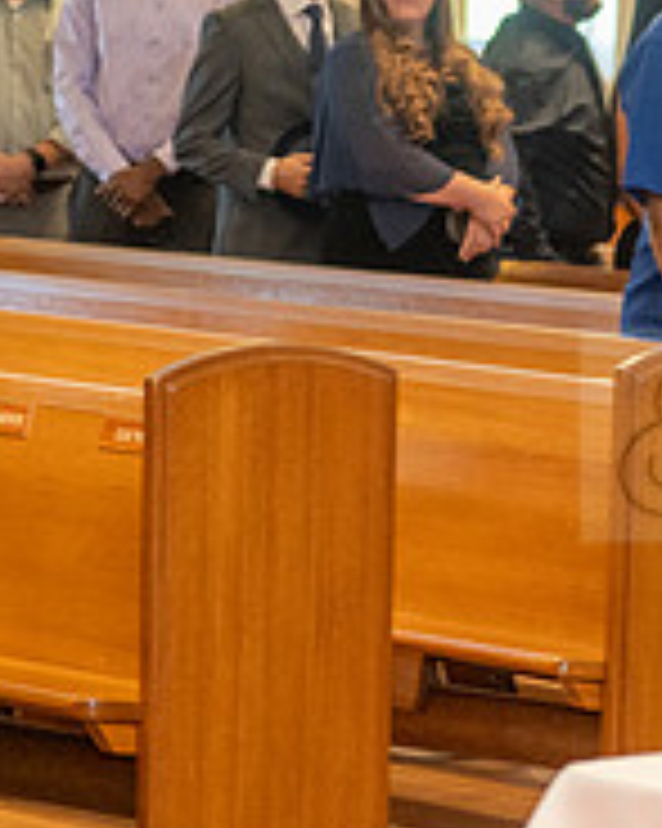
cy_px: 434
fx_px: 5074
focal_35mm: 207
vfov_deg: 9.3
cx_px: 973
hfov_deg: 7.3
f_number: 2.8
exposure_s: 1/160
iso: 1600
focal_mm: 70
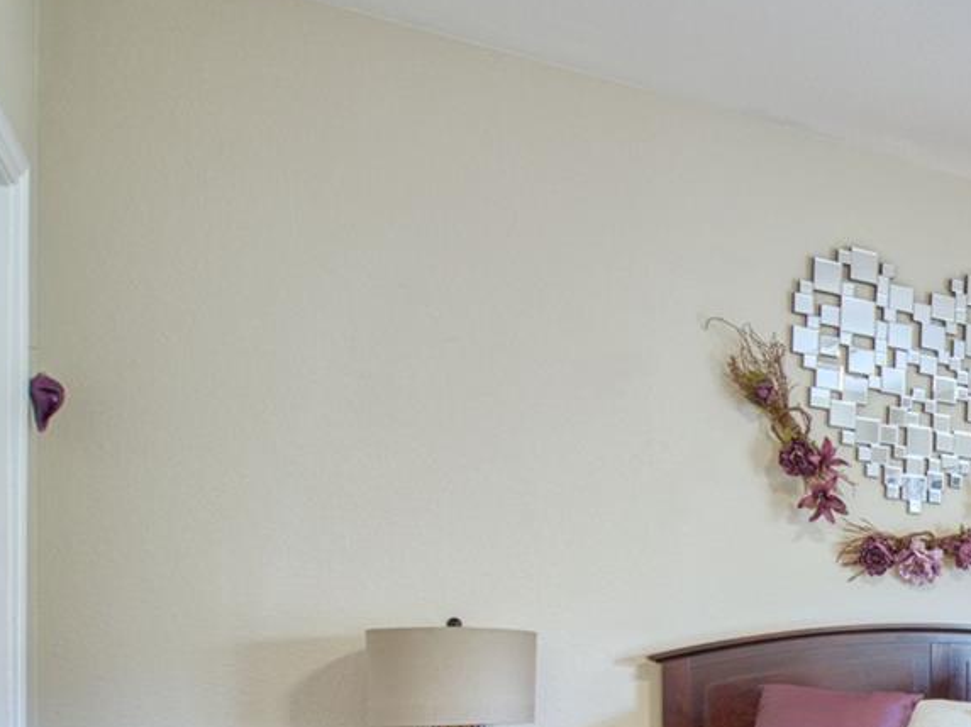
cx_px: 1334
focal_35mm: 43
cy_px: 695
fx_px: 1205
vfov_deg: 31.5
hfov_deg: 31.1
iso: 500
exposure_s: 1/30
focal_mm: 16
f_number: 4
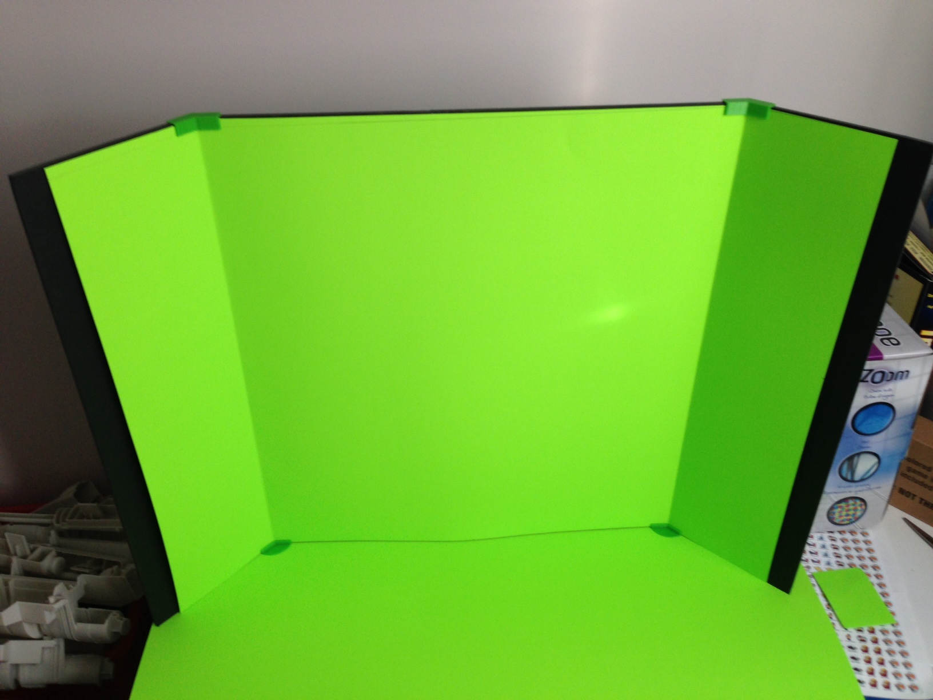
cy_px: 350
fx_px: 889
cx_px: 466
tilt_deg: -34.4
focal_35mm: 33
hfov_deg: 55.4
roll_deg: +0.7
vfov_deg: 42.9
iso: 50
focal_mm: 4.12
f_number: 2.4
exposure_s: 1/30
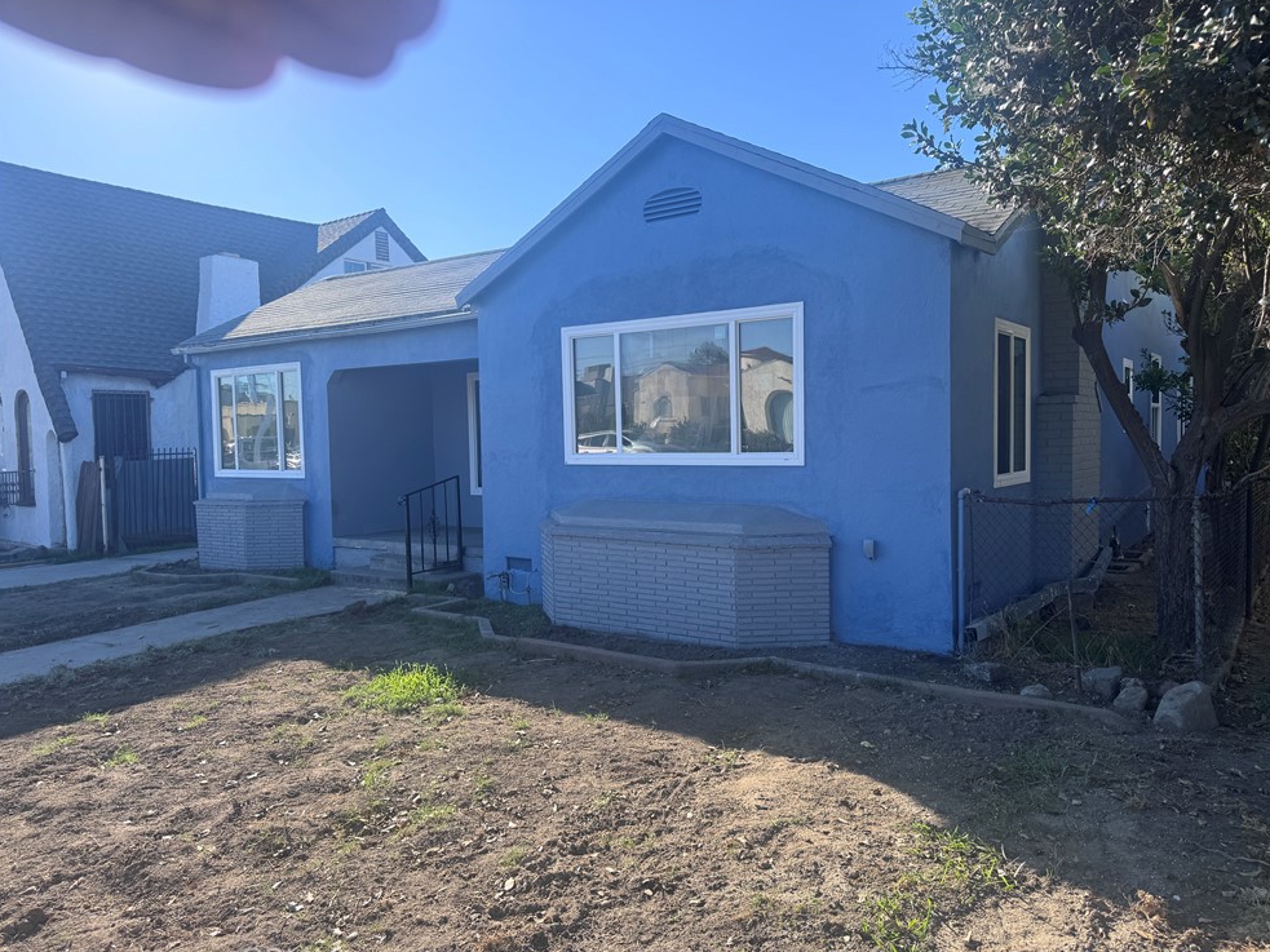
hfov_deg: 69.4
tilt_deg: -3.6
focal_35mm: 25
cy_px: 482
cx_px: 654
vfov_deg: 54.9
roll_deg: +1.6
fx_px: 917
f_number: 1.78
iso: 80
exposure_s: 1/1524
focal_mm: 6.76
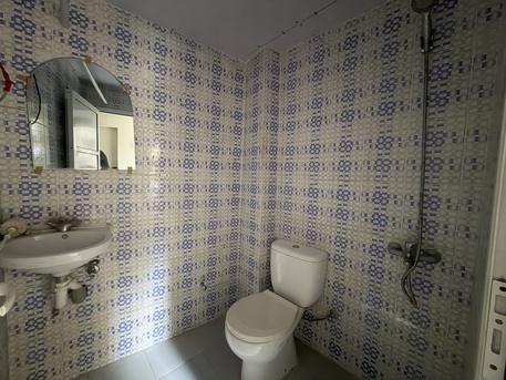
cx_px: 253
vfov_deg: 85.7
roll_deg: -1.3
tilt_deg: -3.8
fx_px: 205
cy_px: 190
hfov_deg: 102.0
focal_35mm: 14
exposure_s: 1/33
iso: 1000
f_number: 2.2
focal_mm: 2.22
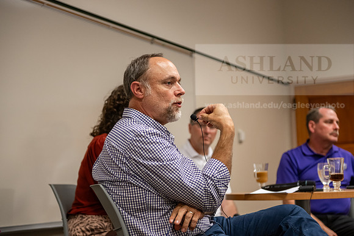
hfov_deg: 30.5
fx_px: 649
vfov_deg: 20.6
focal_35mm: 66
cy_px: 118
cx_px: 177
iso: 2000
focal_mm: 66
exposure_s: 1/200
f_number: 2.8
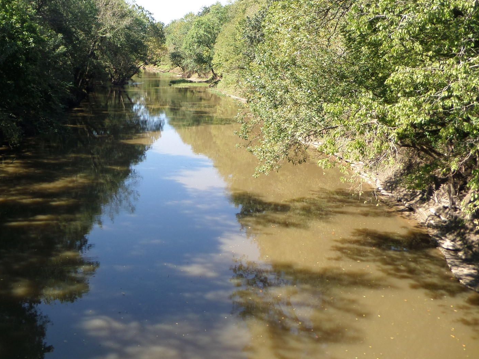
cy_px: 116
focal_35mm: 34
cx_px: 161
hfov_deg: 52.9
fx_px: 470
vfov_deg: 41.2
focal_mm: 4
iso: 100
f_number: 3.2
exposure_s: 1/250
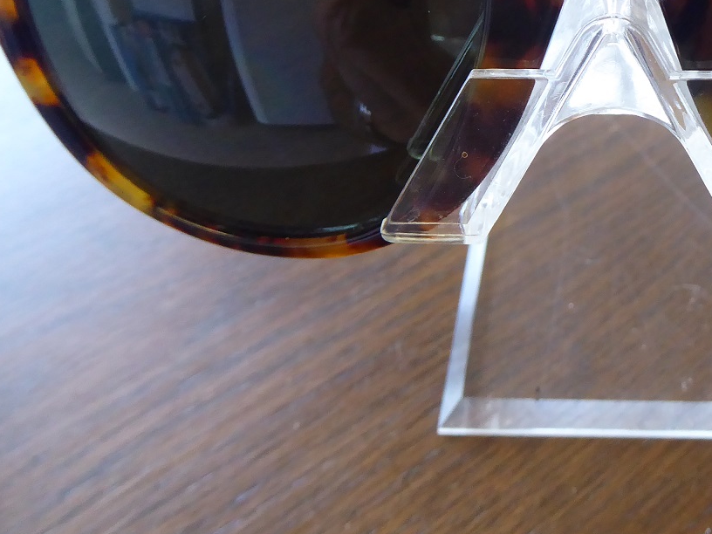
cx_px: 620
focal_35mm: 49
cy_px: 102
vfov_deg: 29.0
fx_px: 1008
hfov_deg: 36.8
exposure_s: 1/50
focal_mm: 4.3
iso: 400
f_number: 3.3
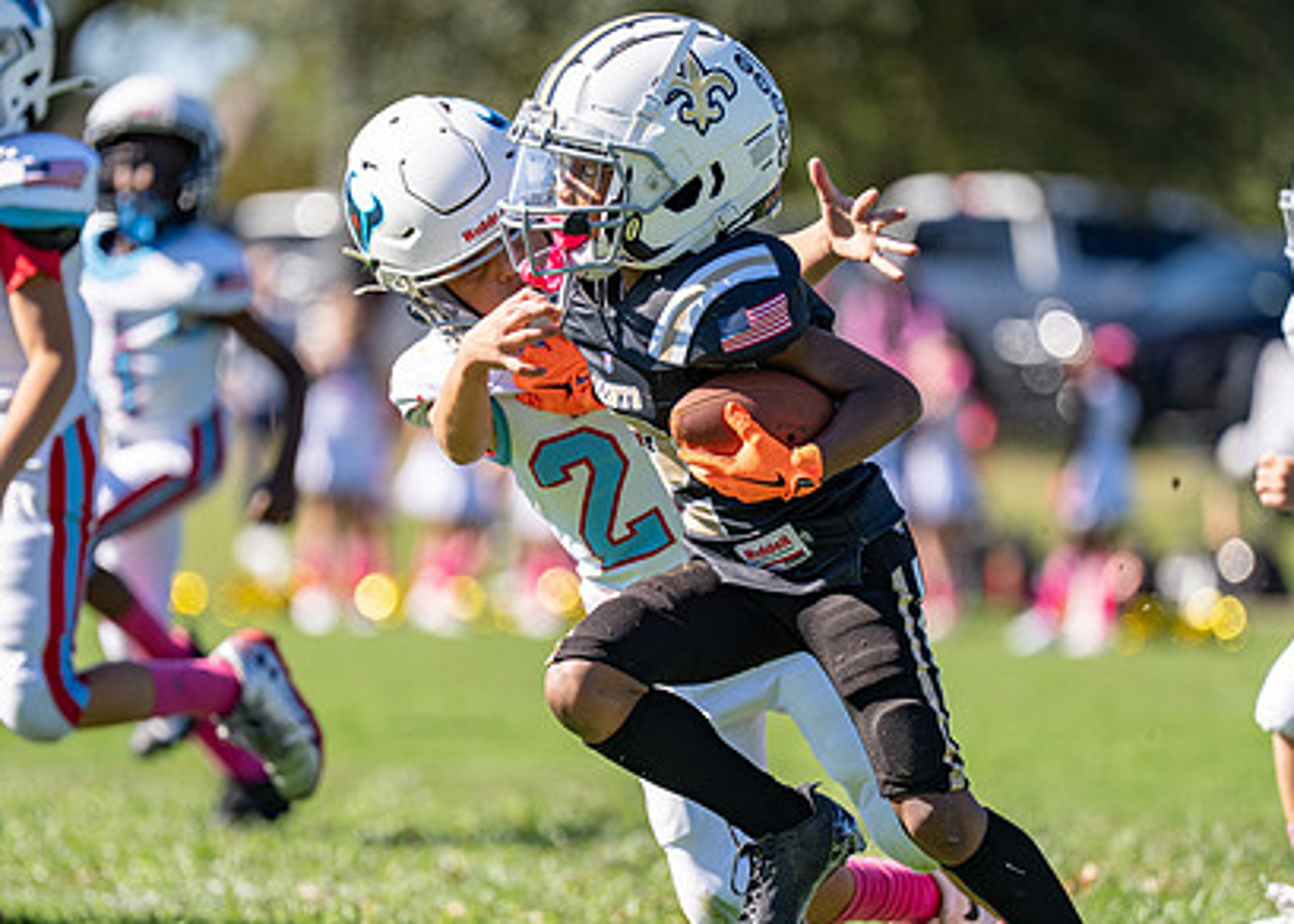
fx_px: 12089
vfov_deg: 4.4
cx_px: 689
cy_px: 514
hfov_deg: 6.1
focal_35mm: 329
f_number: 2.8
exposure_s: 1/2000
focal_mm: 200
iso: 100
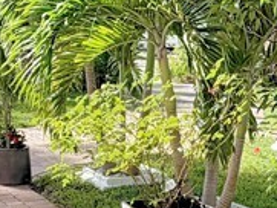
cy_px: 252
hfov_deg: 24.1
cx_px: 239
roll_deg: -1.9
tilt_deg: -18.8
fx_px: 633
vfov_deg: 17.7
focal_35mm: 79
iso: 32
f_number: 2.2
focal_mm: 2.22
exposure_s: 1/770
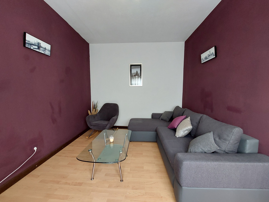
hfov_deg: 106.2
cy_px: 101
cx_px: 134
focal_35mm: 13
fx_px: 101
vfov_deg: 89.9
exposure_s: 1/50
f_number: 2.2
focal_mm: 1.74
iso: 200
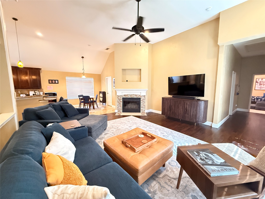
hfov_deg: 102.1
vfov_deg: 85.7
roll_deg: -0.3
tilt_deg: -6.2
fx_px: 107
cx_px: 132
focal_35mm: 14
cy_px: 100
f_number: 2.2
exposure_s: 1/30
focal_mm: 2.22
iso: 1250
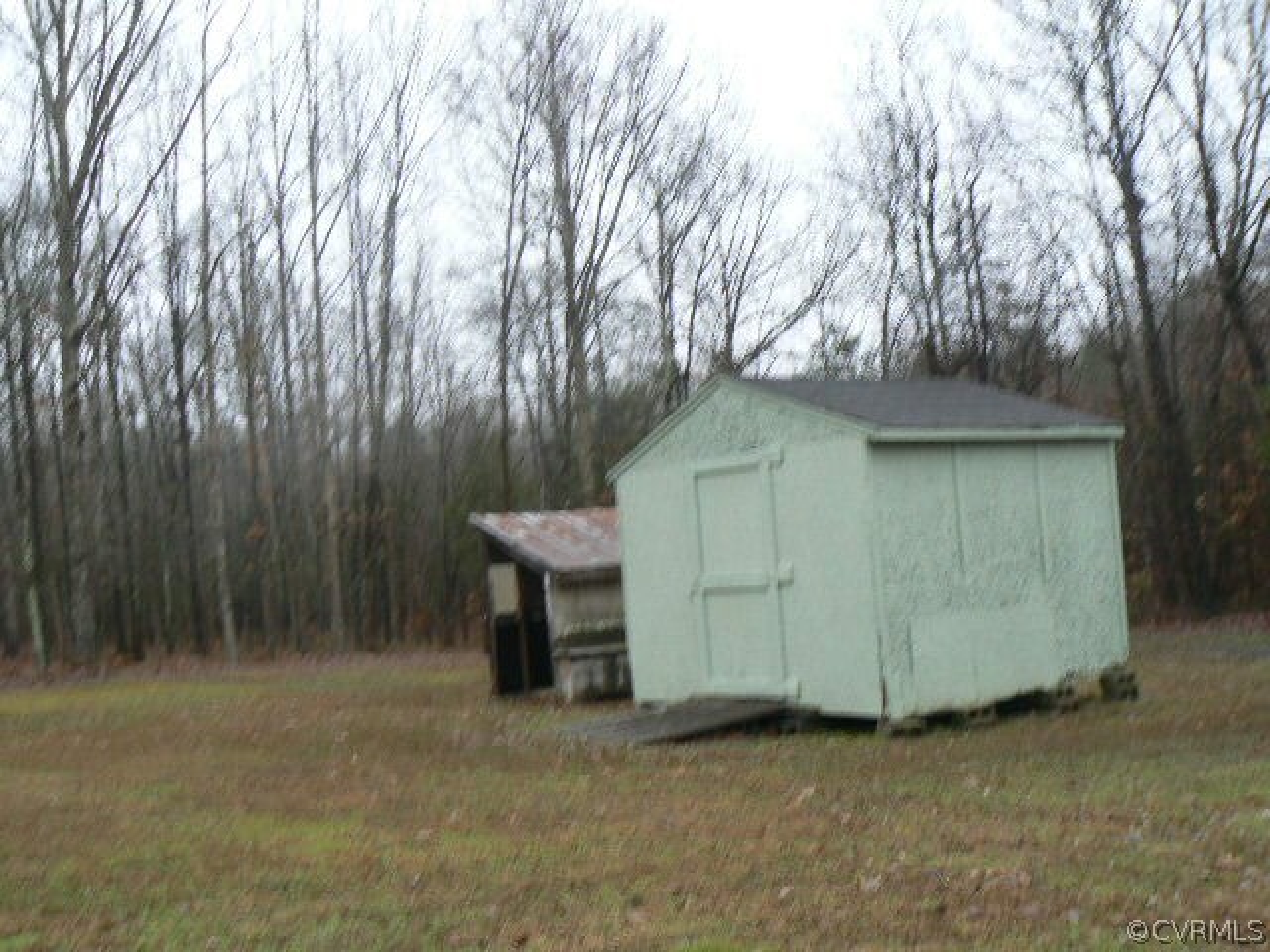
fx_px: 1321
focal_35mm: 36
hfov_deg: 51.4
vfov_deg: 39.7
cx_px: 635
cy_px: 476
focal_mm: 6
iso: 80
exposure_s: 1/60
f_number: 4
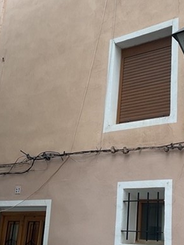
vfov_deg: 33.8
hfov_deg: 25.5
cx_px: 129
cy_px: 128
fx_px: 404
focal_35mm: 57
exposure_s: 1/294
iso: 16
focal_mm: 3
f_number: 1.8
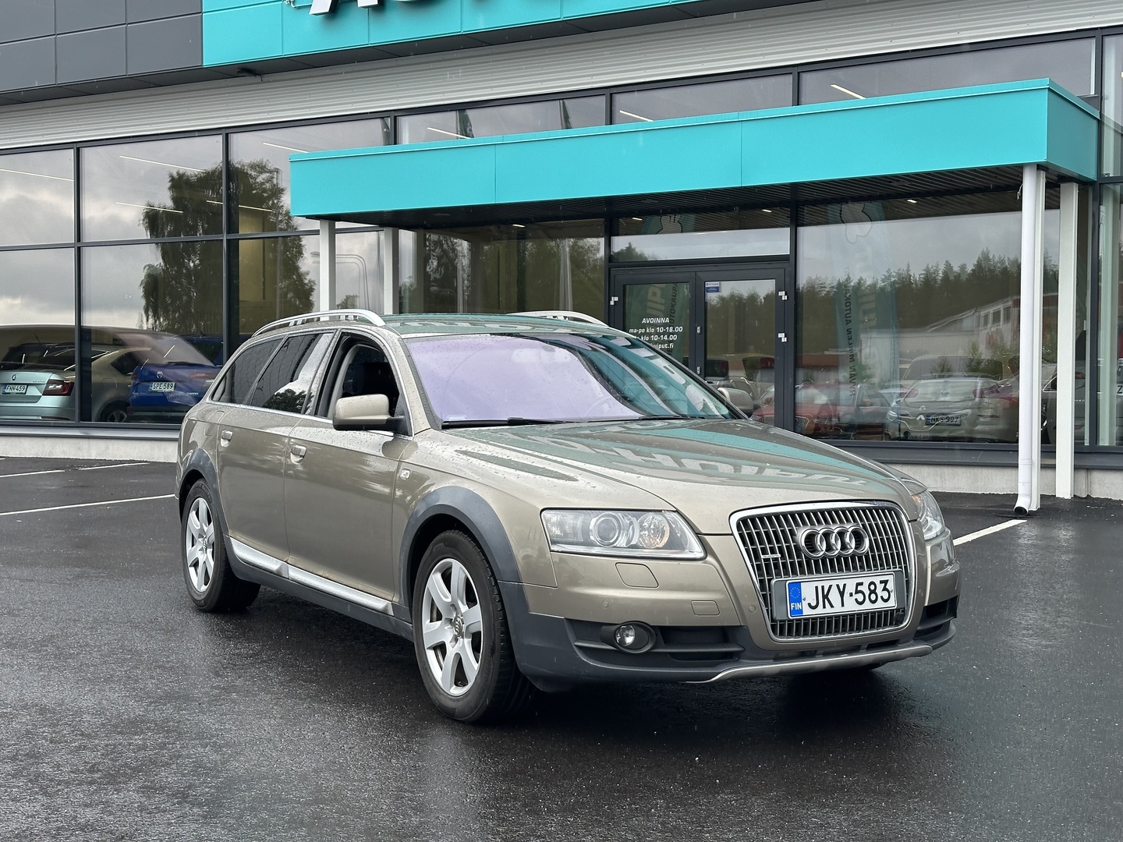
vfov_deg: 30.3
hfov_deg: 39.7
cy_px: 421
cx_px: 562
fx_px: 1557
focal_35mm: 48
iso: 64
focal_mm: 6.86
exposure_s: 1/612
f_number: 1.78
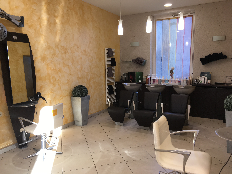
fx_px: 194
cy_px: 87
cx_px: 116
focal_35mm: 29
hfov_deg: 61.7
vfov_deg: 48.2
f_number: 2.2
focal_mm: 4.15
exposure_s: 1/50
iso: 32
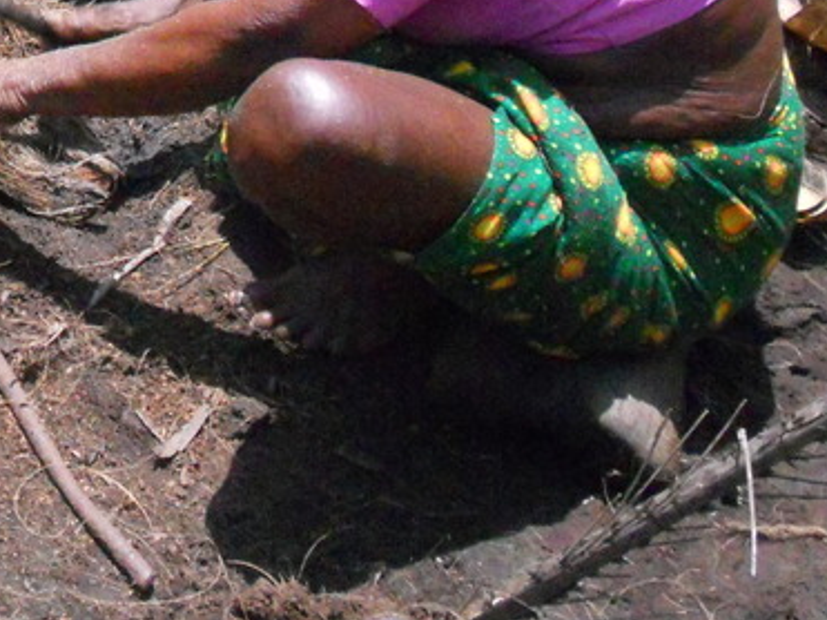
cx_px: -13
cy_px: -210
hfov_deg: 18.2
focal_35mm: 105
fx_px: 2508
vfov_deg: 13.5
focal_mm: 6.9
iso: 800
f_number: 9.8
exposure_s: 1/400
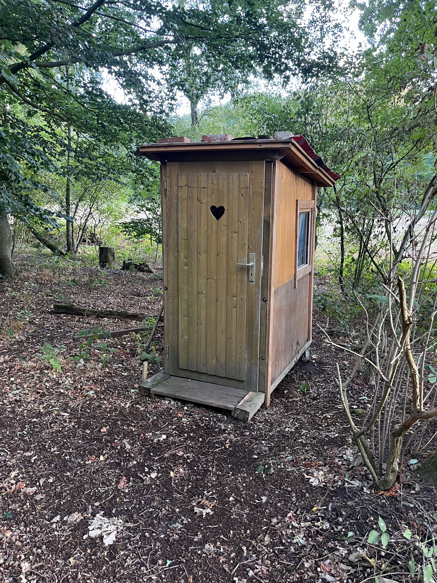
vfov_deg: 67.3
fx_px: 438
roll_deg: -0.1
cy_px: 292
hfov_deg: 53.1
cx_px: 218
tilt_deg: -11.8
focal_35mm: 26
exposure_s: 1/60
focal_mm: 5.1
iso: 125
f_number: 1.6
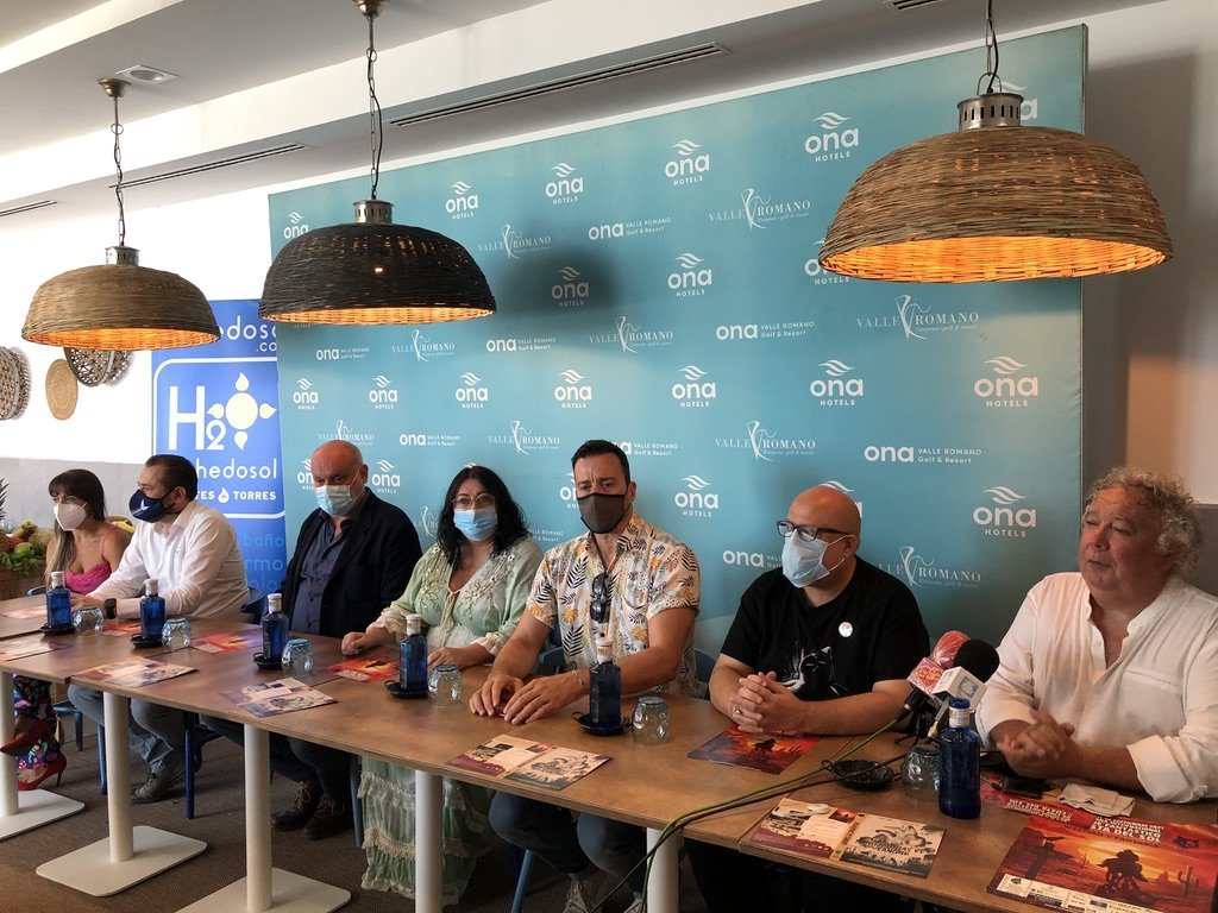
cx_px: 609
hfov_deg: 63.4
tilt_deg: -2.3
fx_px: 985
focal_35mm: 28
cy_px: 456
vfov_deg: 49.7
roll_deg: +0.9
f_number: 1.8
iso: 40
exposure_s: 1/33
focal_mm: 4
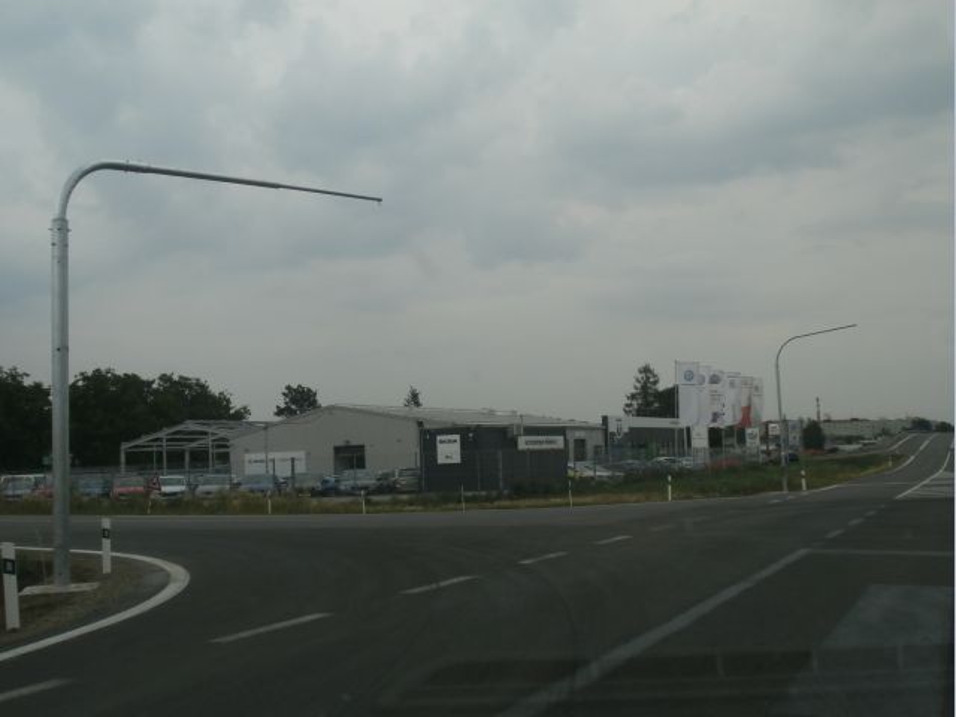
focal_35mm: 38
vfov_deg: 37.7
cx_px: 478
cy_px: 358
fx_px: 1049
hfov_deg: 49.0
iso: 100
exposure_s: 1/500
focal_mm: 6.67
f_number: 3.9
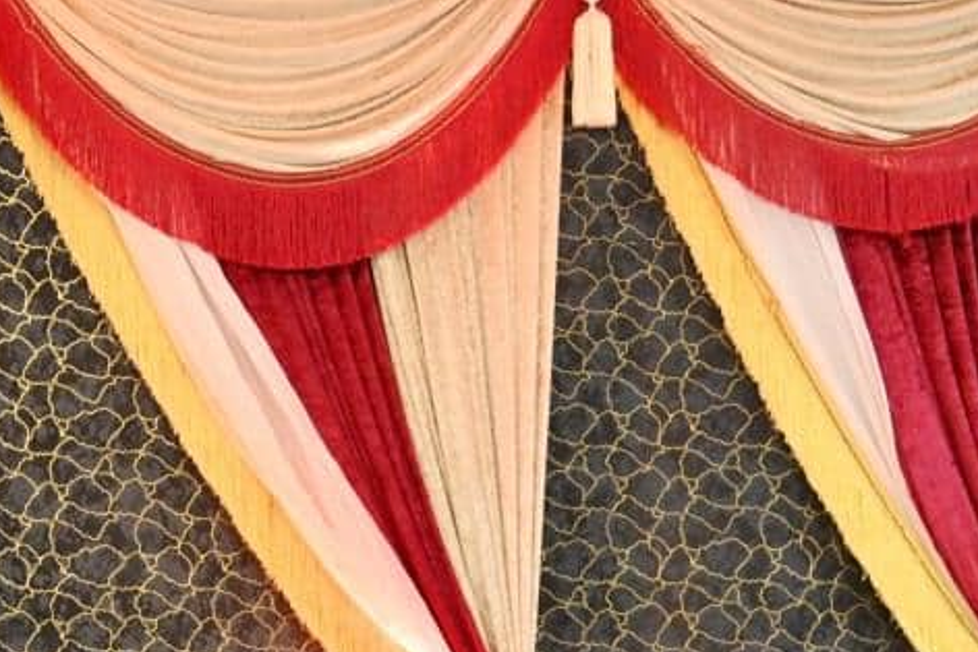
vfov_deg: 6.0
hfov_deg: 9.0
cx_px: 257
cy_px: 672
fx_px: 6196
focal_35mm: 228
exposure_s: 1/250
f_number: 2.8
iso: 640
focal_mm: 70
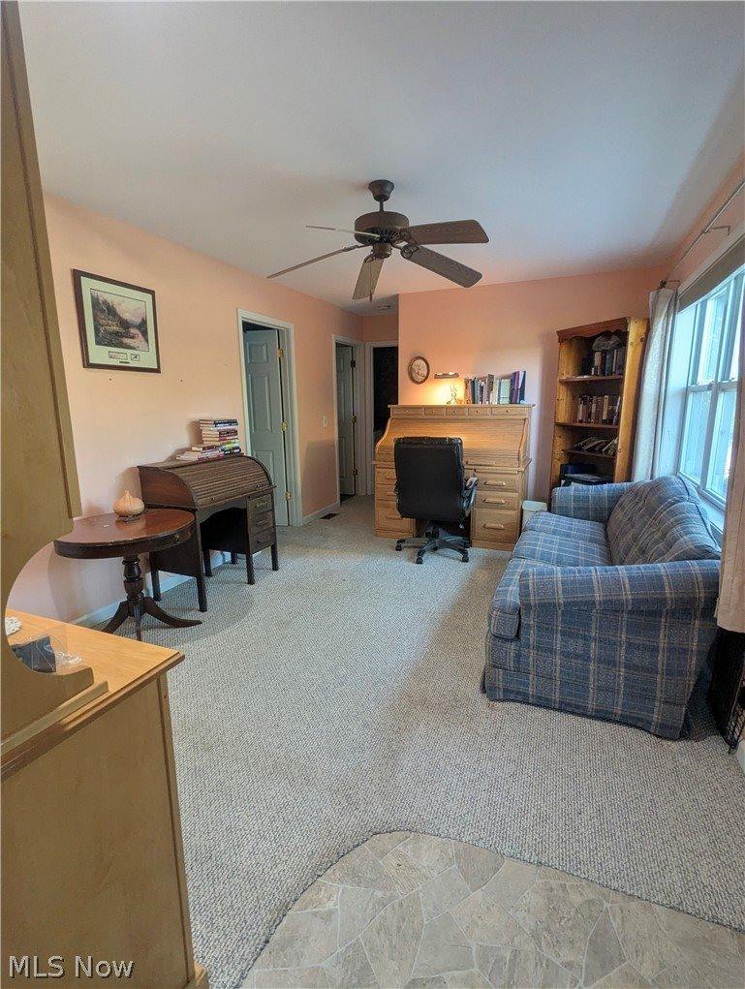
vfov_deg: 94.4
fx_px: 458
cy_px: 494
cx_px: 372
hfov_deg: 78.3
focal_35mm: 16
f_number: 2.2
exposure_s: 1/40
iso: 319
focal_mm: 2.35
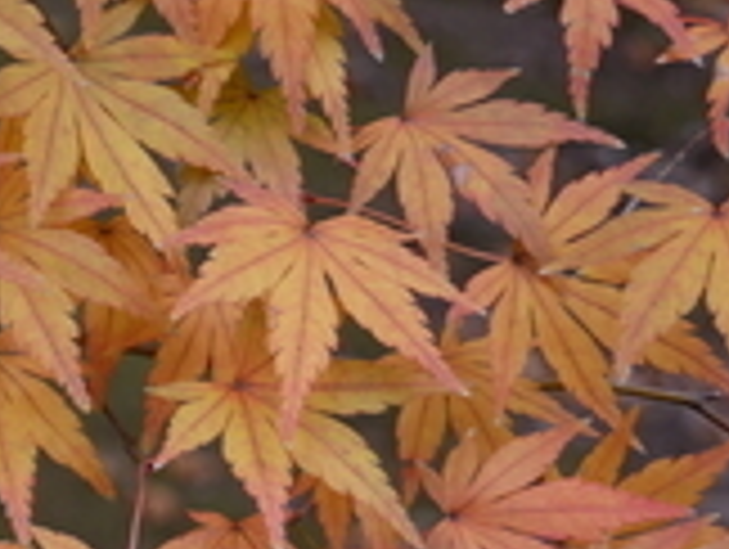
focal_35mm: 200
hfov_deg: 9.4
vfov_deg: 7.4
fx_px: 4218
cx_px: -567
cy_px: 470
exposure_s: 1/100
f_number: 4.6
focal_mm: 27
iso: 200
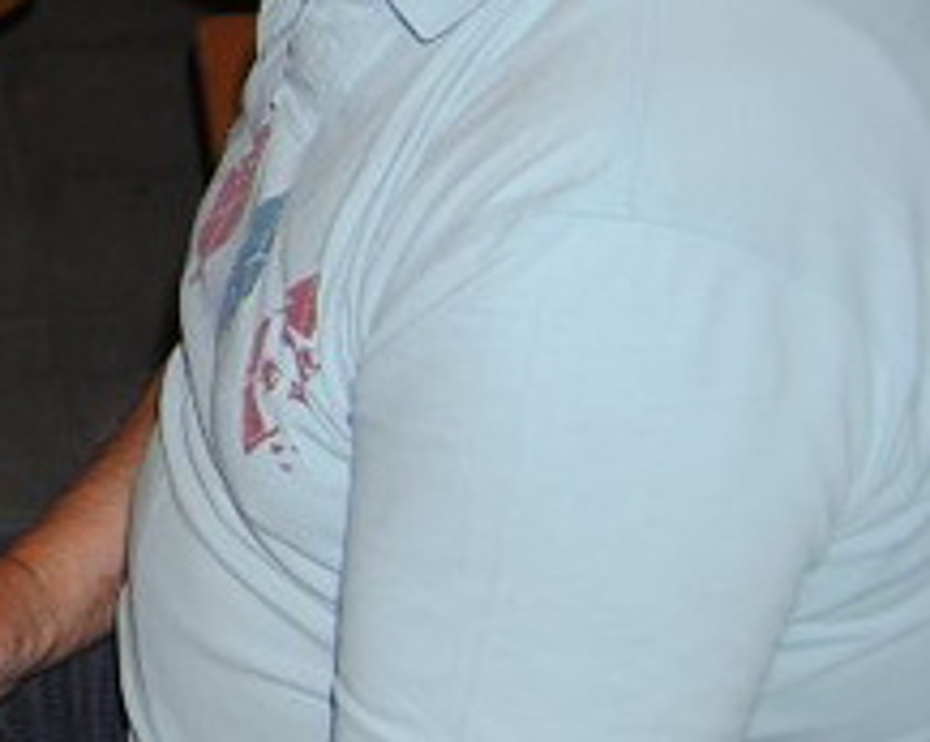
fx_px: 2831
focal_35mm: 103
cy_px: -77
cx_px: -759
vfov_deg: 14.6
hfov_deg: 15.8
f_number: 3.5
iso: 200
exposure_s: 1/60
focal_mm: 20
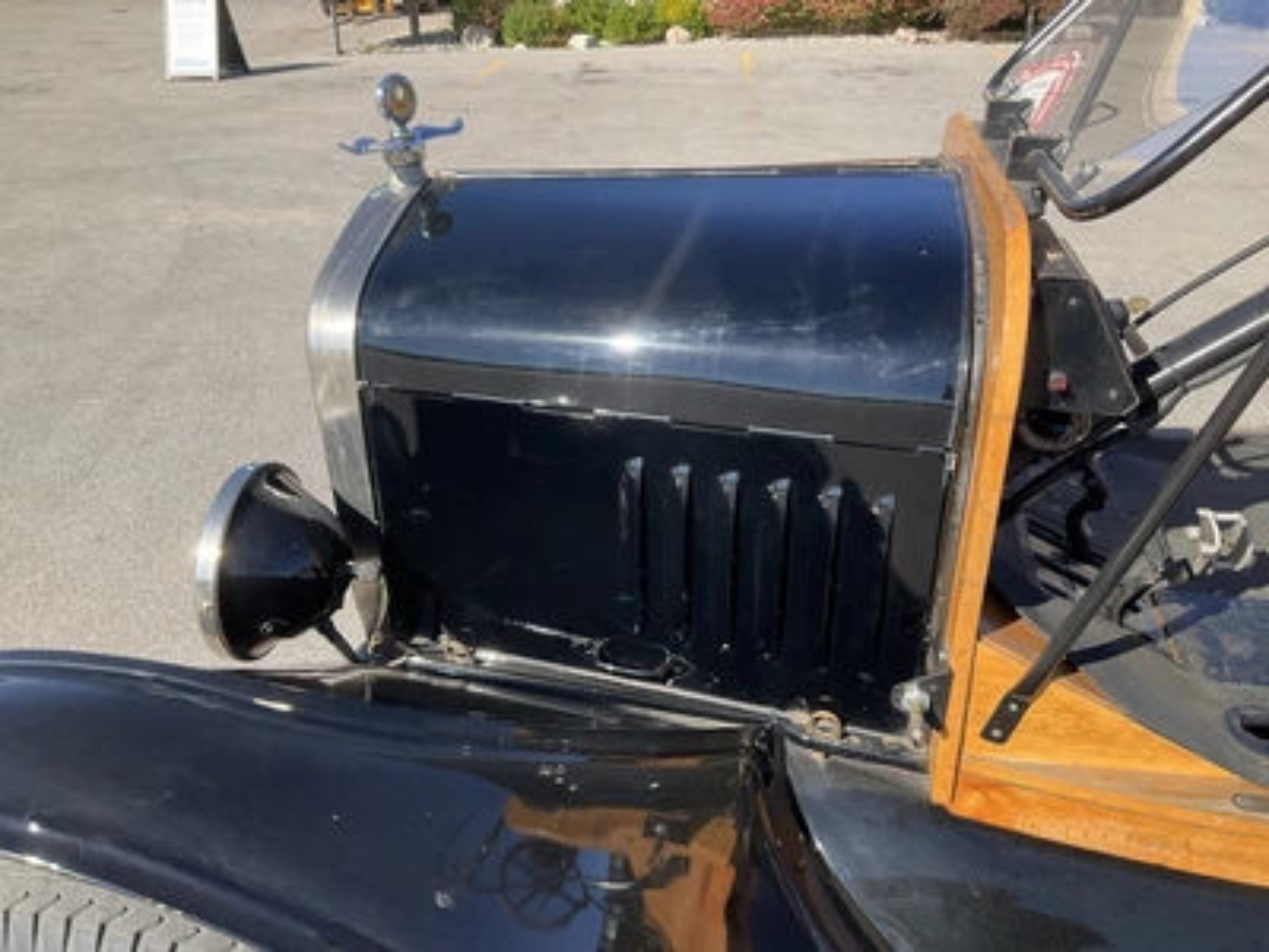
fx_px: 1063
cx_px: 634
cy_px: 476
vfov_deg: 48.2
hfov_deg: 61.7
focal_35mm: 29
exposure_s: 1/781
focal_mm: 3
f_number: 1.8
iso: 25
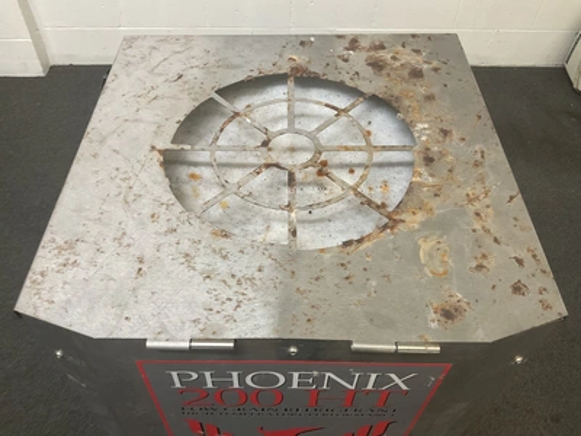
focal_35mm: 29
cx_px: 290
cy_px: 218
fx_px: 487
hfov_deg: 61.7
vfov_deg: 48.2
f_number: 1.8
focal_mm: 3
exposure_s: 1/60
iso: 200
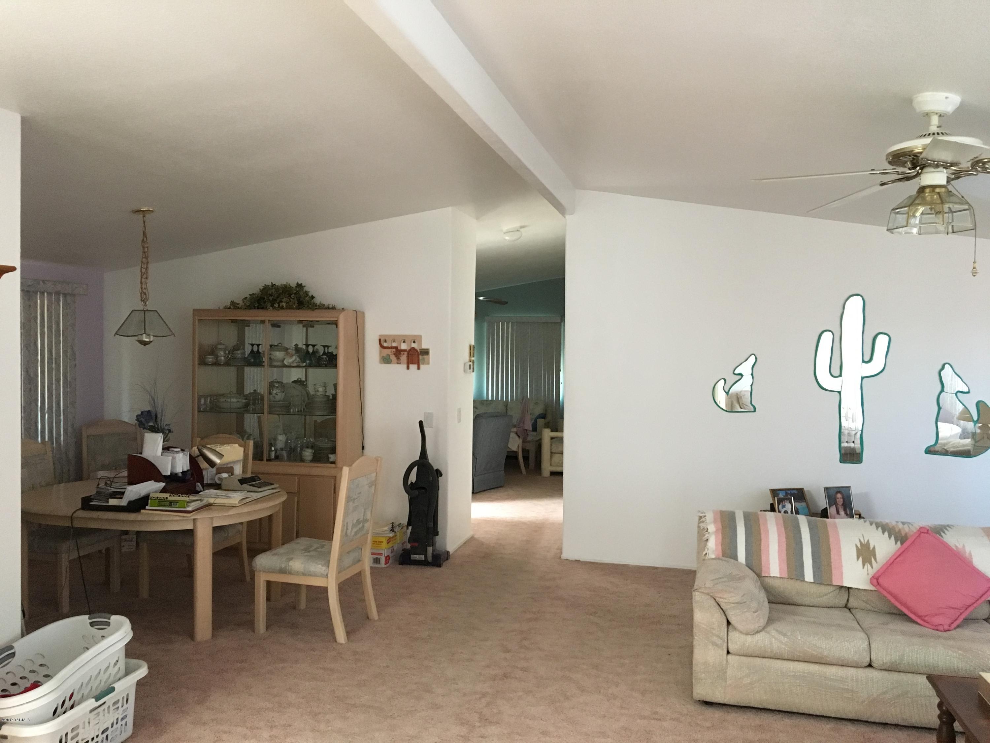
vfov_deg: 48.2
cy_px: 372
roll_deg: -0.8
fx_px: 829
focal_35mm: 29
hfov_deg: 61.7
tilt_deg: -1.3
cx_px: 495
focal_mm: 4.15
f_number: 2.2
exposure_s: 1/30
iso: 200
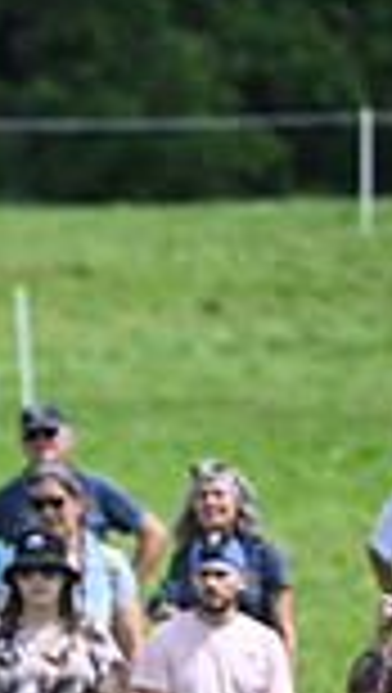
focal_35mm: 1024
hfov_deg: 1.2
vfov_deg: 2.1
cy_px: 736
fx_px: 18860
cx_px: -653
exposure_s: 1/1600
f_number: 5
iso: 450
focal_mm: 260
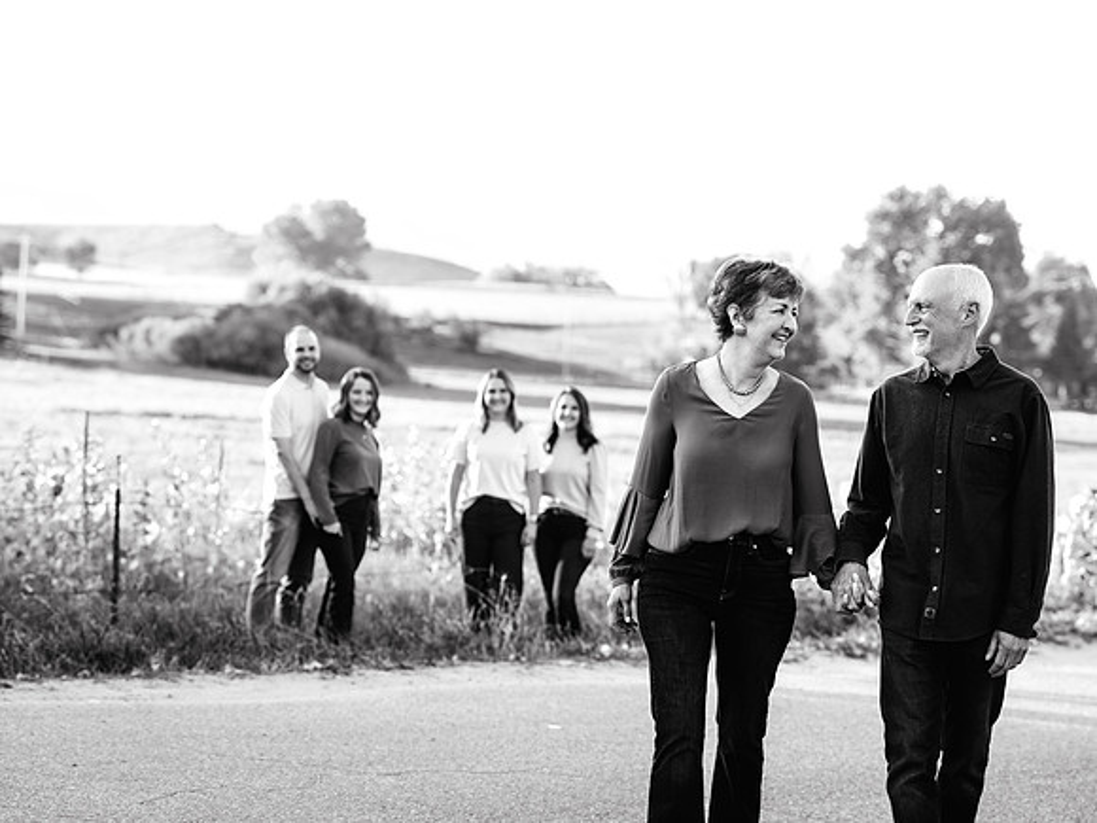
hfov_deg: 19.1
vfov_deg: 14.4
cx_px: 548
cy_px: 412
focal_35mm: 103
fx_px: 3258
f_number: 4
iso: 125
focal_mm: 95
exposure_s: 1/160
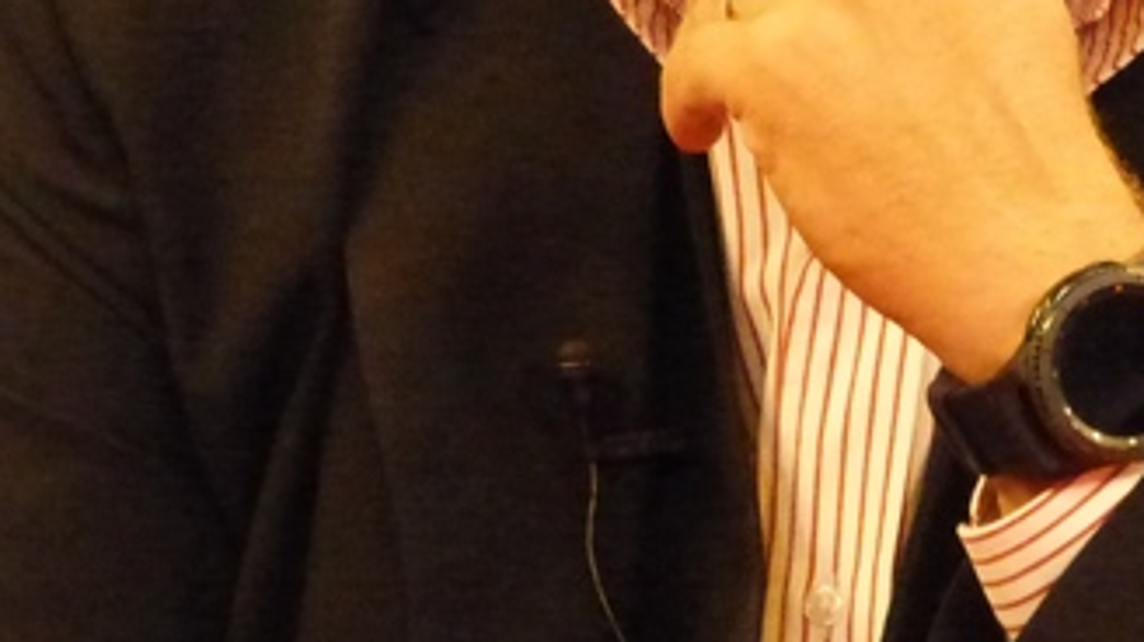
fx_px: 16127
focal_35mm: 532
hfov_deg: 4.1
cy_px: -147
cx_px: 795
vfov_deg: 2.3
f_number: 8
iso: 3200
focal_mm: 35.78
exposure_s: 1/80
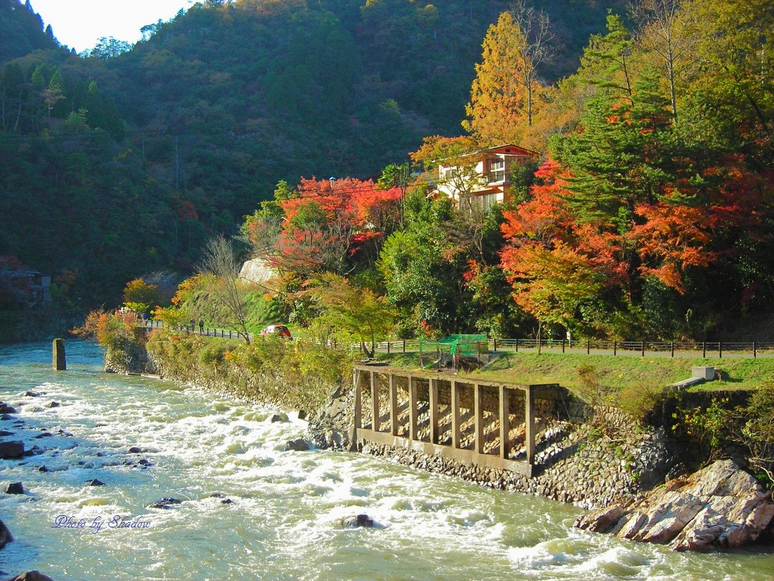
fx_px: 1230
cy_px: 290
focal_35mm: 55
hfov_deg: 34.9
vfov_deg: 26.6
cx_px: 387
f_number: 3.6
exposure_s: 1/154
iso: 50
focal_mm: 9.1
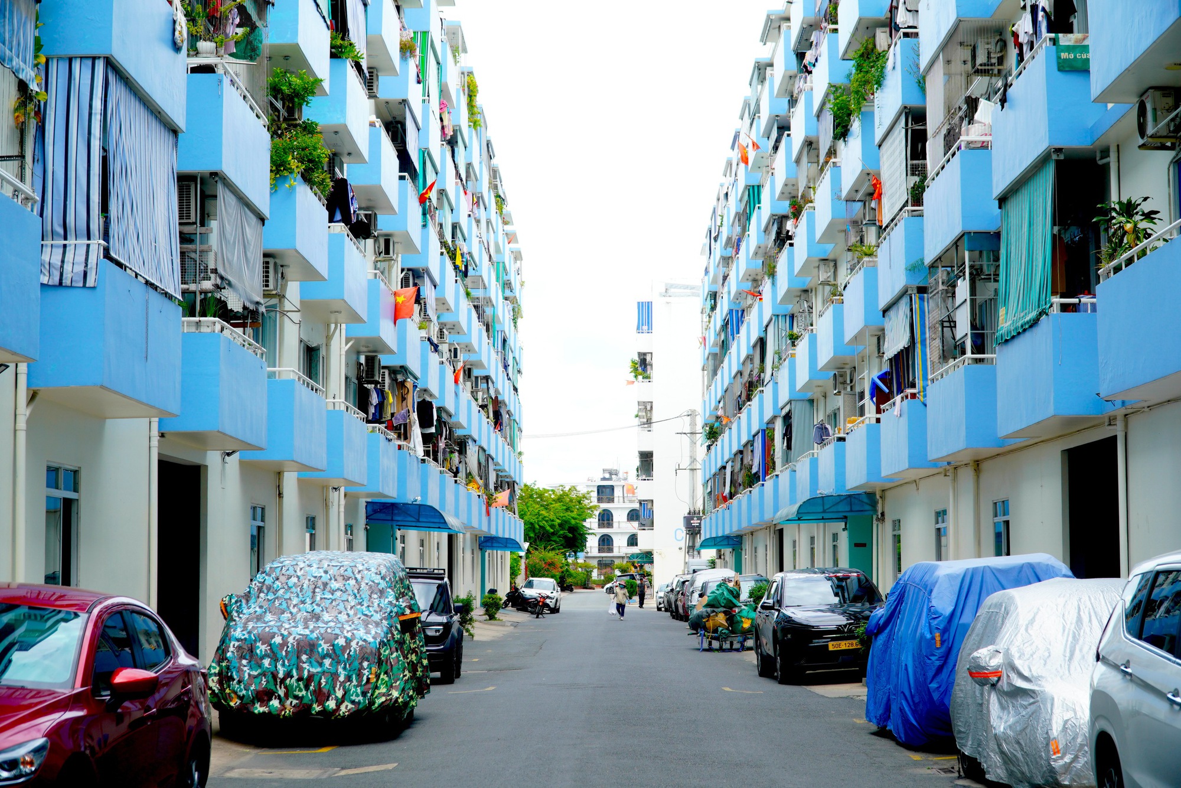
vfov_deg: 23.8
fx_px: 1870
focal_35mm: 57
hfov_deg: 35.0
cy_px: 394
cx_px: 590
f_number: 5
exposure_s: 1/250
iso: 125
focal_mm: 38
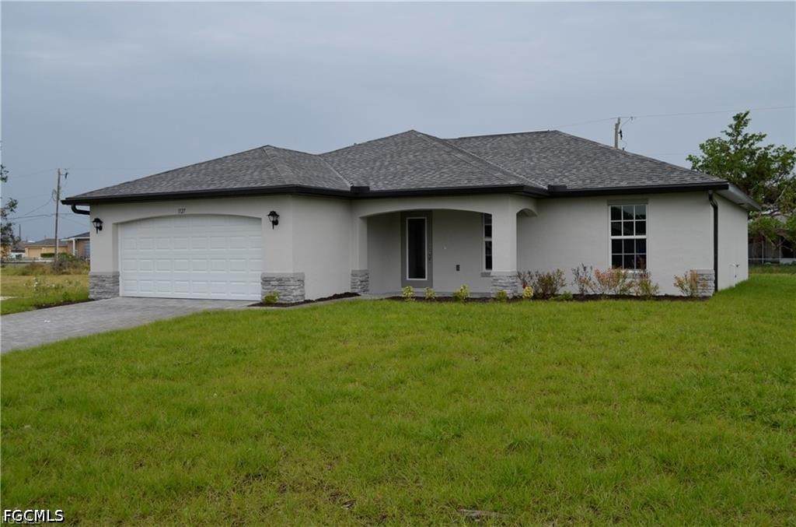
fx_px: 794
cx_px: 398
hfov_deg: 53.3
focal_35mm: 36
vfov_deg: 36.7
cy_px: 264
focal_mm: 24
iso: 200
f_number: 6.3
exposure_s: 1/160
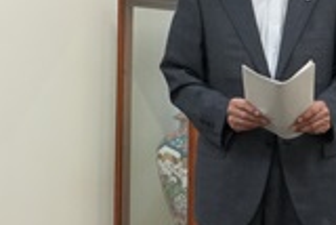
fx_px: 1121
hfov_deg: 16.8
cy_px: 71
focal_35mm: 120
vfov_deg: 11.4
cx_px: 294
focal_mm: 20
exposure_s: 1/160
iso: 2000
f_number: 5.6
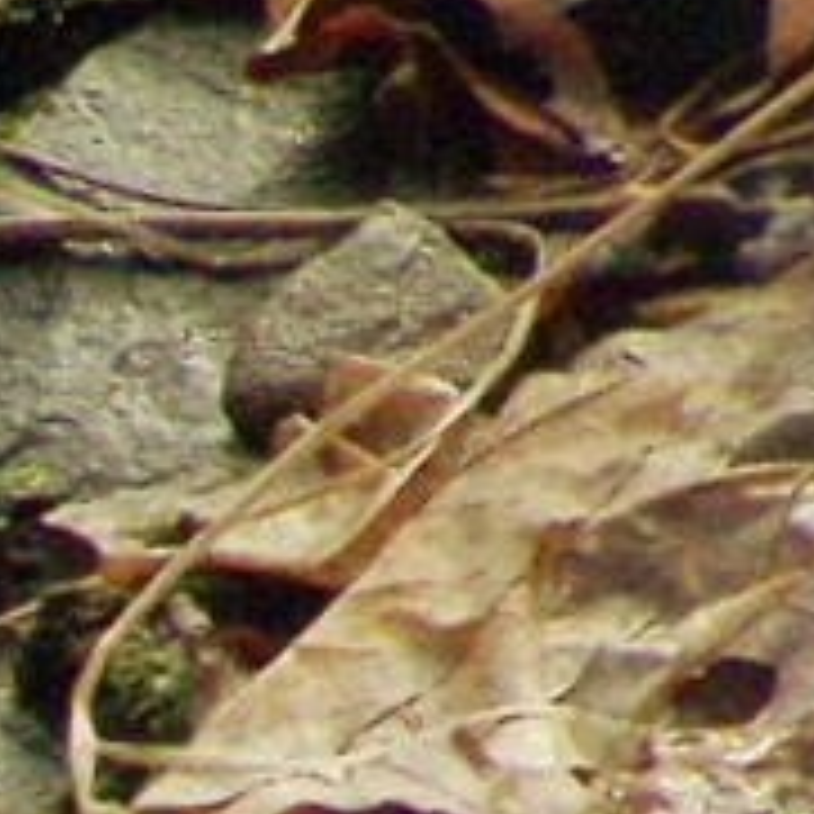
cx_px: -1331
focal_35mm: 1897
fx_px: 50468
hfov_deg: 0.9
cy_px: 1655
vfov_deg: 0.9
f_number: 8
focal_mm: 63
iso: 200
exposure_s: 1/400
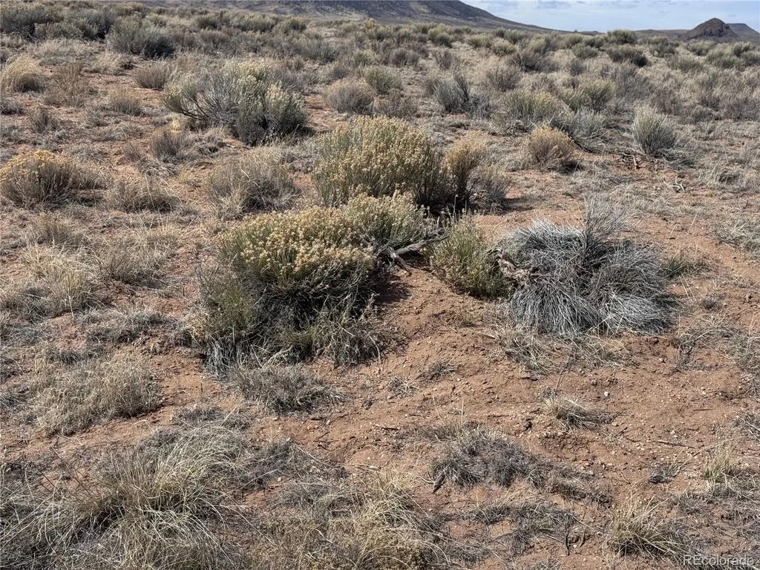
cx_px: 380
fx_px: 1054
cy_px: 285
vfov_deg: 30.3
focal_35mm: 48
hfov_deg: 39.7
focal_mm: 6.76
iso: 64
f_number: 1.78
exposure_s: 1/7092
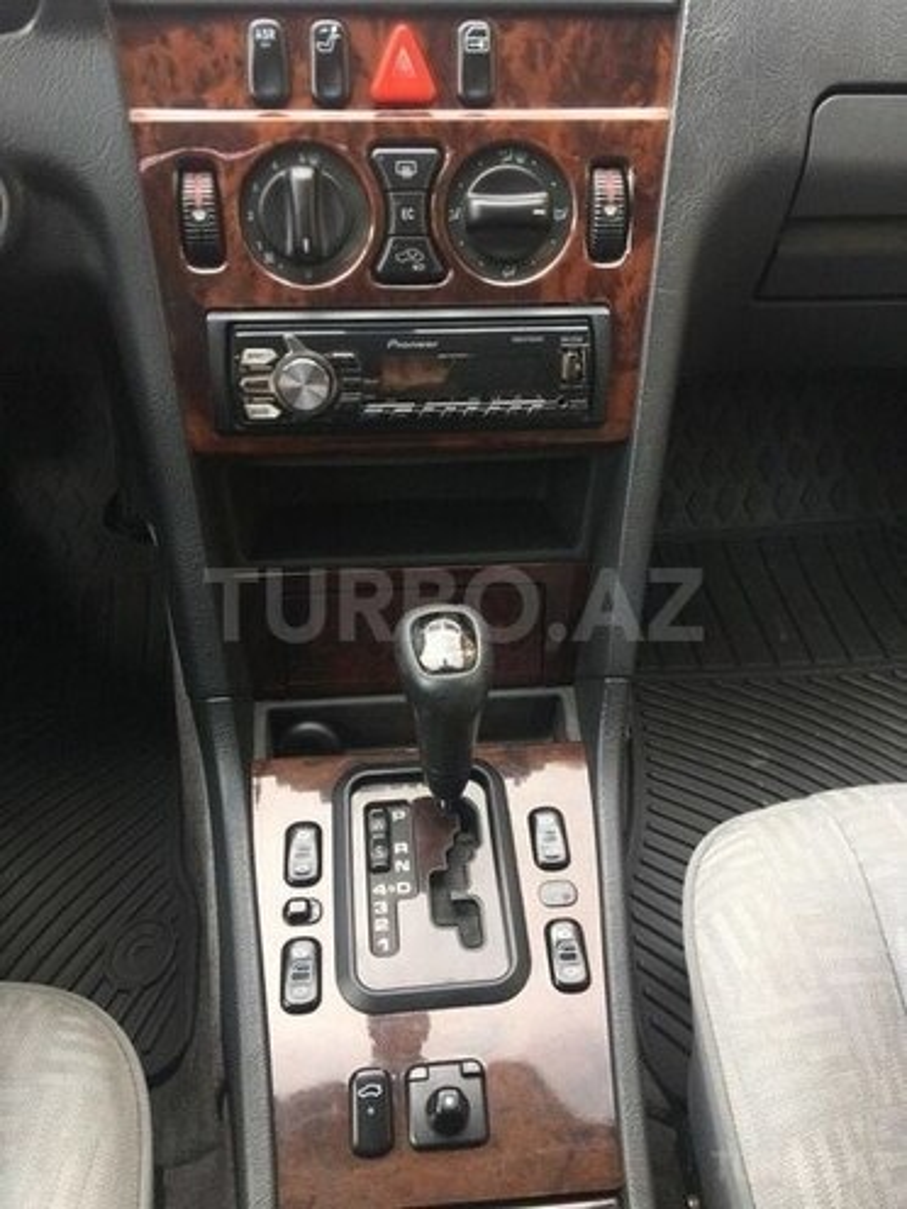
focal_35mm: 29
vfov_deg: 61.7
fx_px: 1013
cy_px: 604
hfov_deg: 48.2
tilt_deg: -44.4
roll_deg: -4.1
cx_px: 454
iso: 25
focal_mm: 4.15
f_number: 2.2
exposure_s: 1/100
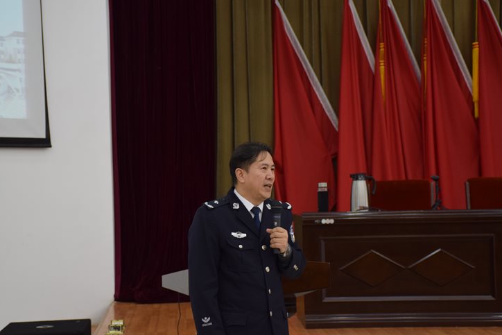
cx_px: 228
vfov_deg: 18.3
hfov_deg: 27.1
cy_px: 172
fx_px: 1040
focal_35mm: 75
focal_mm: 45
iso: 1000
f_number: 4.5
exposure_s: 1/60
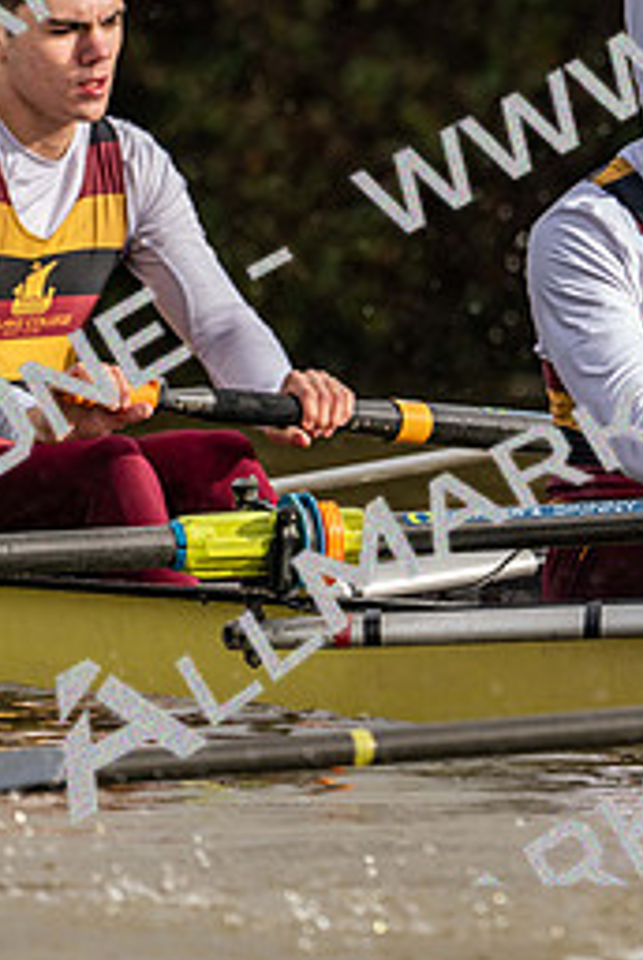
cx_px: 815
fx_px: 24099
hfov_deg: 1.5
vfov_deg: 2.3
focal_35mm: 902
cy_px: 245
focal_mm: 400
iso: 320
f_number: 4.5
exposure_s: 1/1600
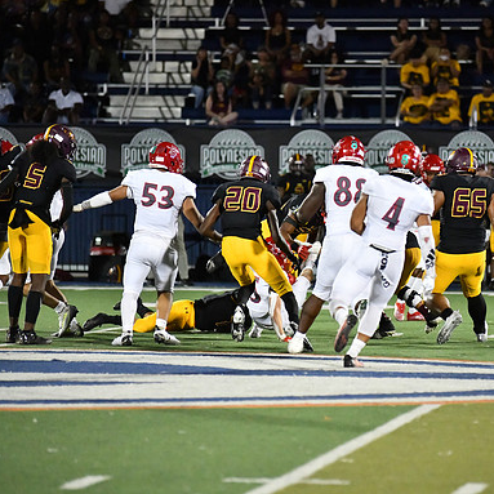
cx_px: 328
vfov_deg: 7.5
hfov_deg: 7.5
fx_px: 3746
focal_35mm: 232
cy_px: 248
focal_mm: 180
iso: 12800
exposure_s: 1/3200
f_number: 2.8
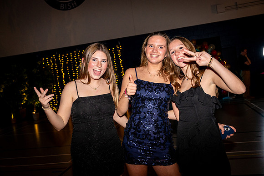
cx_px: 132
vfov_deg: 36.9
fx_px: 264
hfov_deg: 53.1
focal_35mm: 36
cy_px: 88
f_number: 4
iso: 1250
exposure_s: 1/80
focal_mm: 36
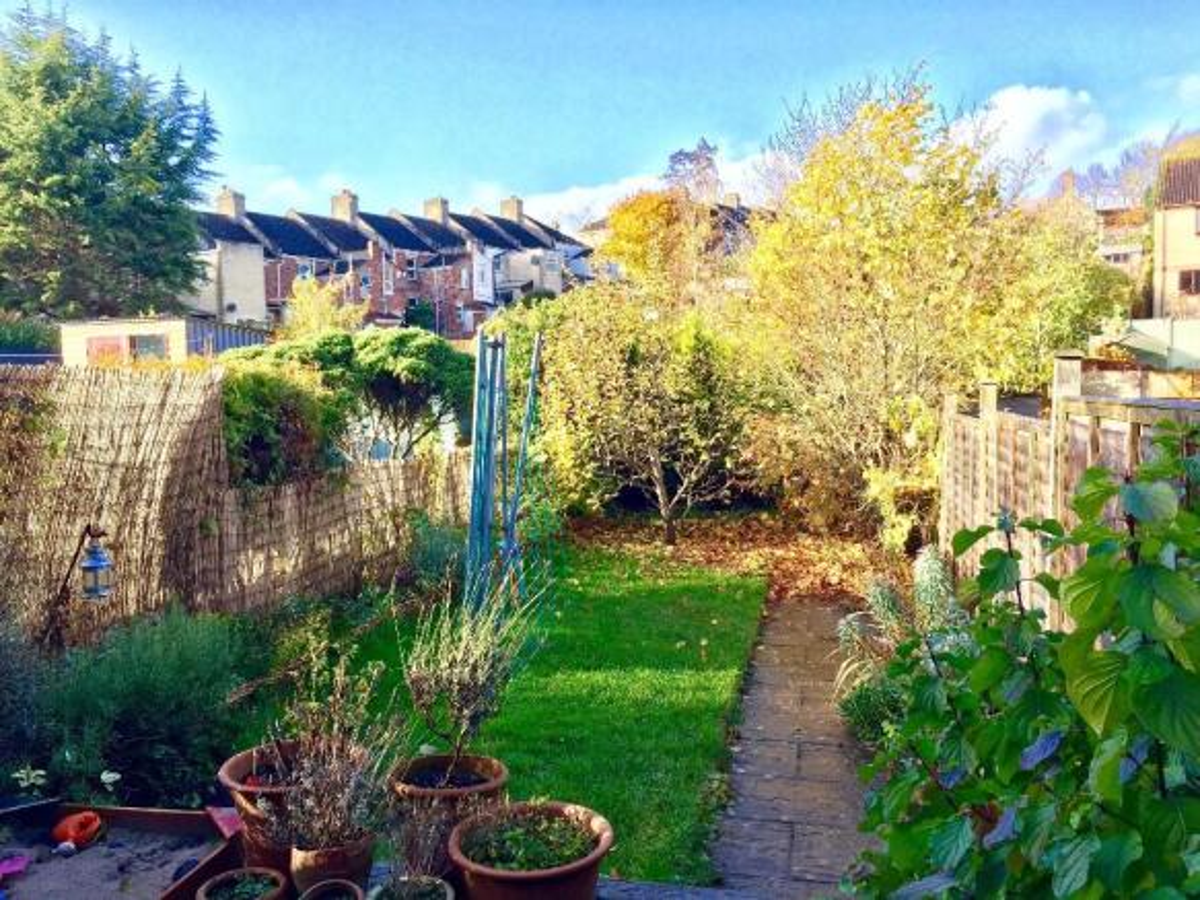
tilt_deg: -3.7
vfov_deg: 48.2
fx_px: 1005
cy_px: 450
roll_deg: +0.8
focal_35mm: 29
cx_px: 600
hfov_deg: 61.7
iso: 25
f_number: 2.2
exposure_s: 1/234
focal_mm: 4.15
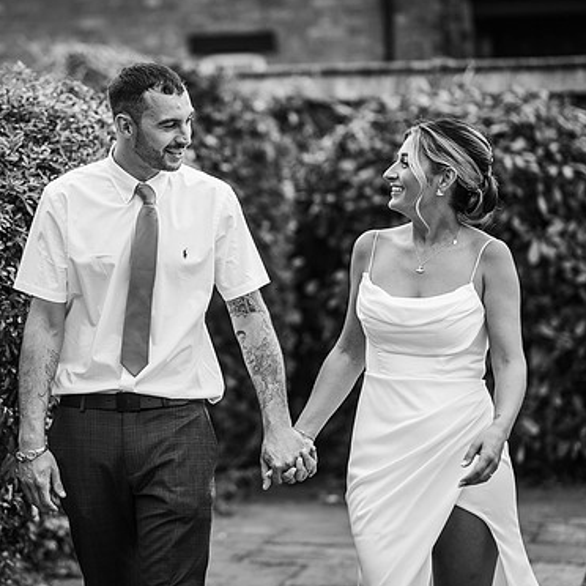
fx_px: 2413
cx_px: 180
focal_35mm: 126
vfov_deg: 13.8
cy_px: 263
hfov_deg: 13.8
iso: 100
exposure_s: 1/1000
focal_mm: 85
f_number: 1.8
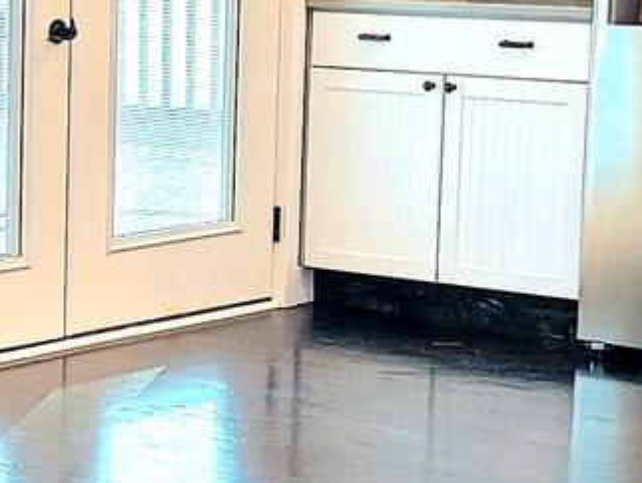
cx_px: -261
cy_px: 381
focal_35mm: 159
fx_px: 2951
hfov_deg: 12.0
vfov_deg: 9.3
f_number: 1.8
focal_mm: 7
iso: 200
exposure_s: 1/119
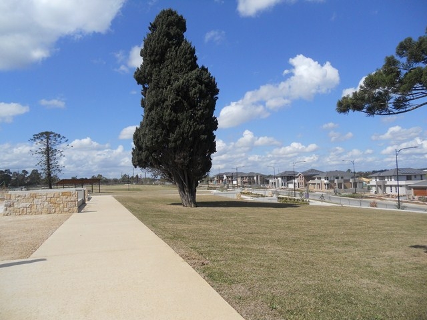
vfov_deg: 51.4
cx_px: 214
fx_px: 333
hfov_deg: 65.3
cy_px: 160
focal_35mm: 27
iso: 80
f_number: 3.2
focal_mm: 4.9
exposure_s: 1/1250
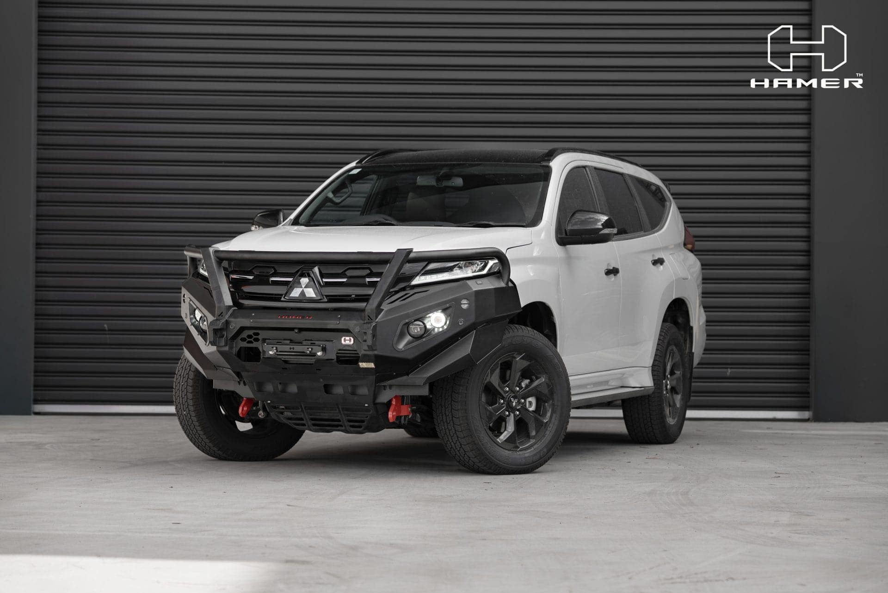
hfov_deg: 23.9
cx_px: 444
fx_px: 2098
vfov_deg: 16.1
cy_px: 296
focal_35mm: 85
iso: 200
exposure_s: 1/160
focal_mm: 85
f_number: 3.5
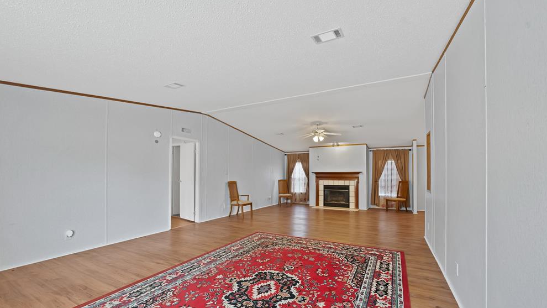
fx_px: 189
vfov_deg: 78.0
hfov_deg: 110.8
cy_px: 175
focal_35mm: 13
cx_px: 270
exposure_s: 1/6
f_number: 8
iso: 640
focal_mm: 12
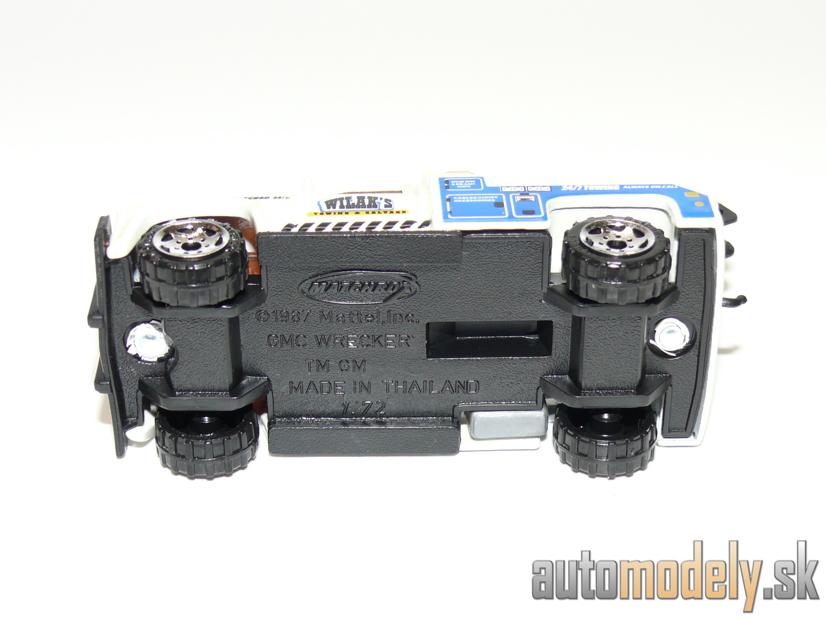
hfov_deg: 26.0
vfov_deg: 19.6
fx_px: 1790
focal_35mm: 75
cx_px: 413
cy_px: 310
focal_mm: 11.4
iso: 100
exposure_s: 1/30
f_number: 4
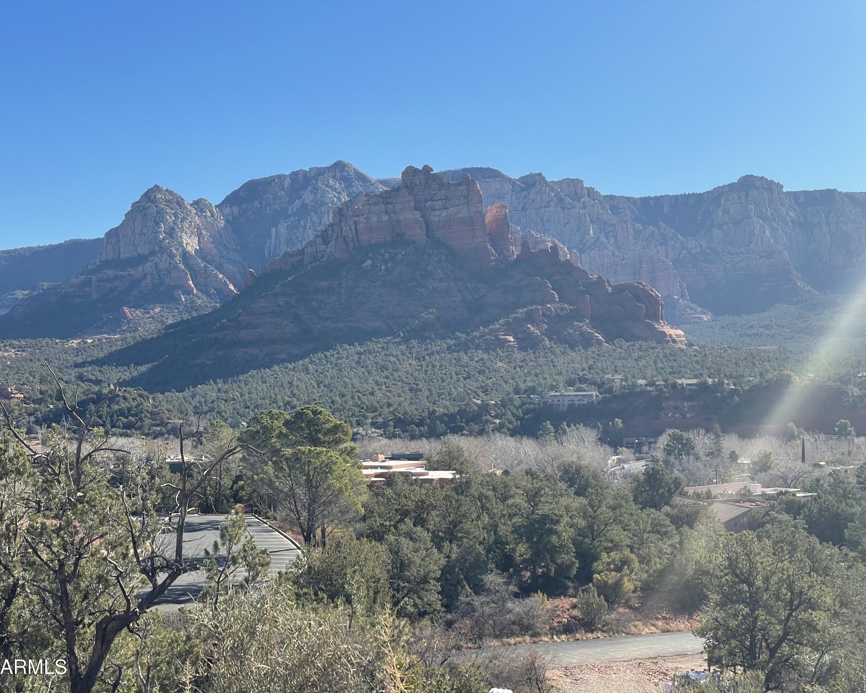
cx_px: 418
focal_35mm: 55
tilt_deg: +0.8
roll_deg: +1.6
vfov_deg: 27.6
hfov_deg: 34.1
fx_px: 1410
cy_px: 347
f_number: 2
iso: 25
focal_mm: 6
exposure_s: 1/1261
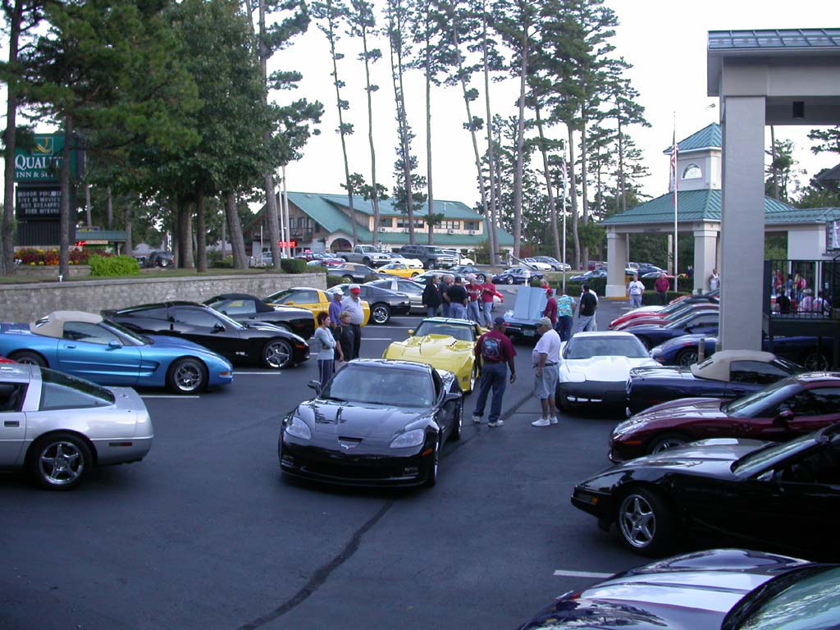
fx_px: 922
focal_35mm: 38
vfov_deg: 37.7
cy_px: 315
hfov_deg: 49.0
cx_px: 420
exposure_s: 1/53.2
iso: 100
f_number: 2.6
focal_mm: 7.85
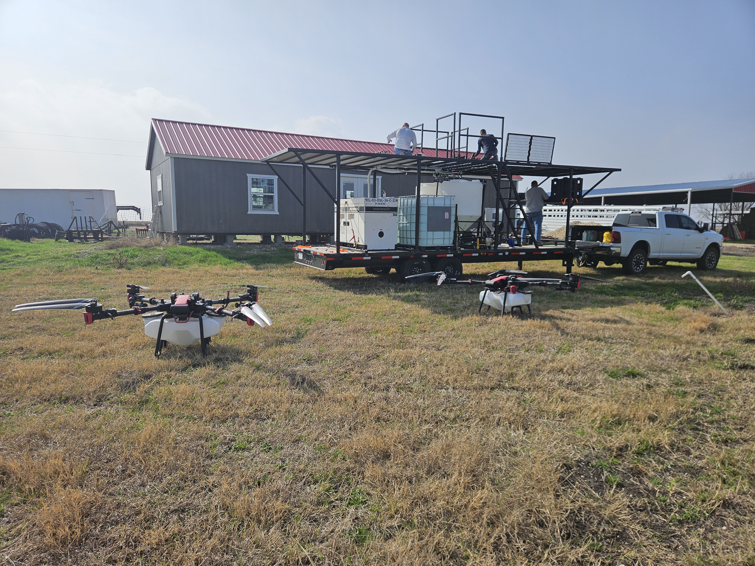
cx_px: 378
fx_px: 502
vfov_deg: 58.9
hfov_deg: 73.9
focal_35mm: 23
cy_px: 283
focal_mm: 5.4
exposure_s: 1/3618
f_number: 1.8
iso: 25
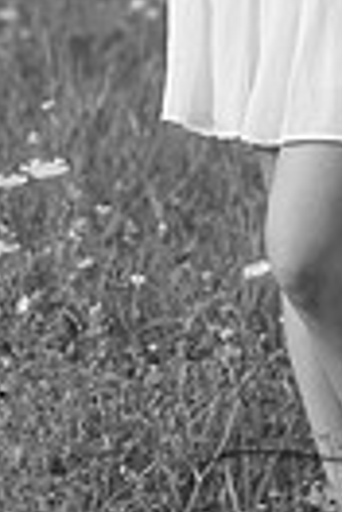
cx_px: 311
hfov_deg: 2.1
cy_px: -198
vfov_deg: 3.2
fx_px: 9233
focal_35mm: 648
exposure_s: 1/320
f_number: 7.1
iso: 400
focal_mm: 190
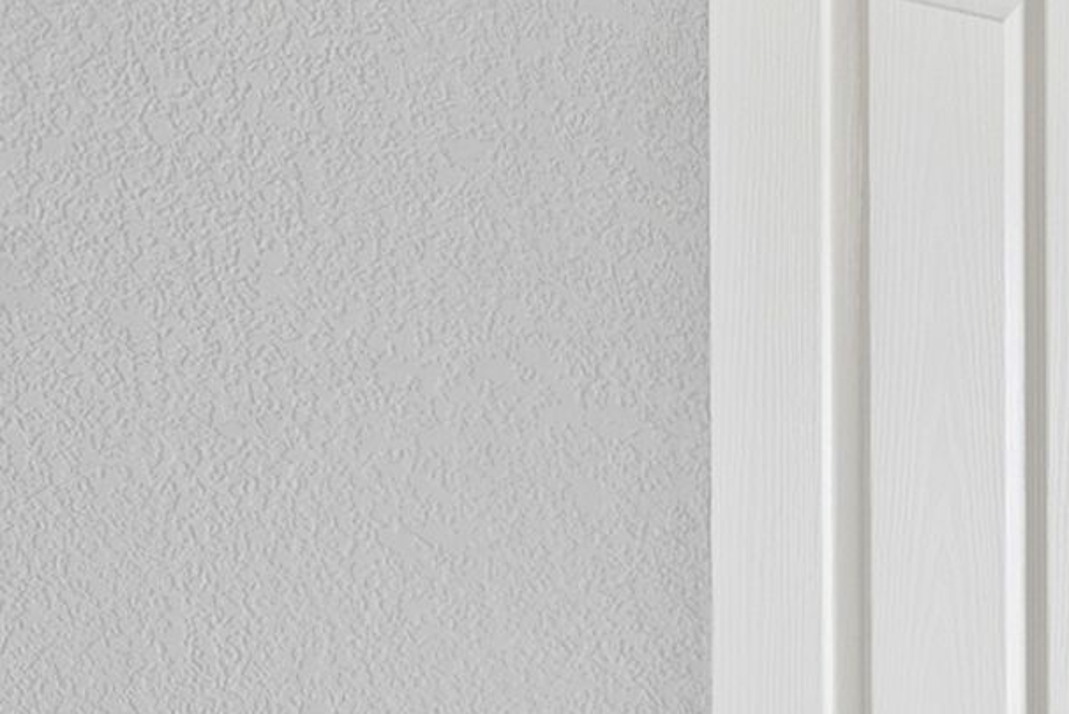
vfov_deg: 11.9
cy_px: 915
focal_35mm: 112
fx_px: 3328
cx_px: 2074
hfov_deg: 15.1
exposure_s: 1/20
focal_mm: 16
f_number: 9
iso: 500
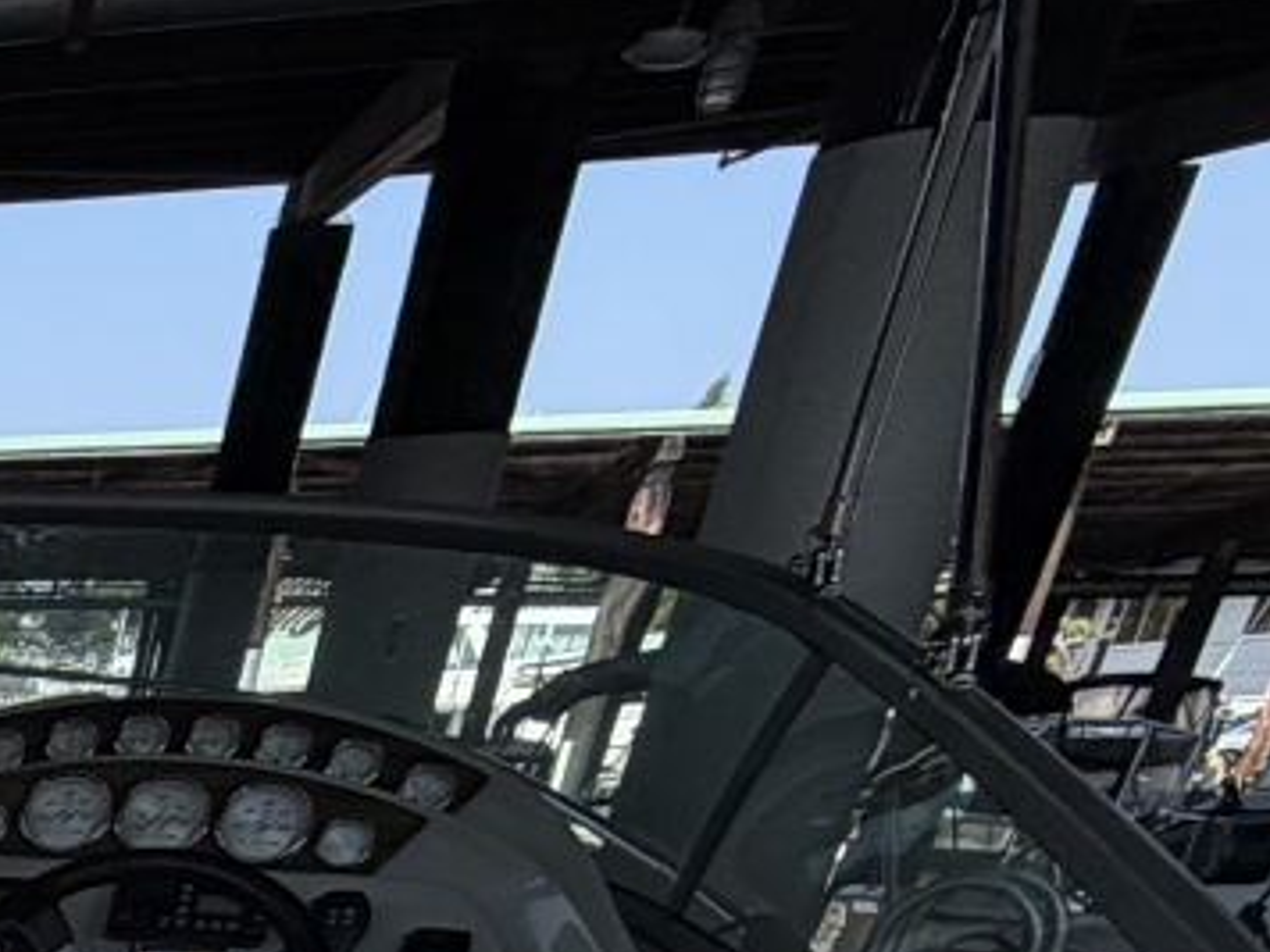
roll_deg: +0.8
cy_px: 1890
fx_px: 2311
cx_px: -1120
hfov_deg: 20.1
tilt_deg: -26.5
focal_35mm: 63
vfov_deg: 17.2
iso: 20
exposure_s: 1/770
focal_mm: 2.22
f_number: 2.2
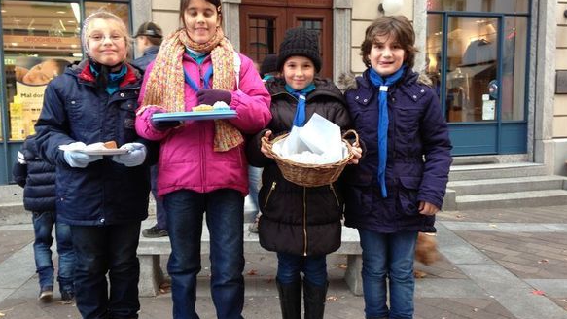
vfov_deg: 32.0
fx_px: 556
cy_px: 152
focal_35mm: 37
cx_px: 280
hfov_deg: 54.0
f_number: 2.4
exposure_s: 1/20
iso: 80
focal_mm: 4.12
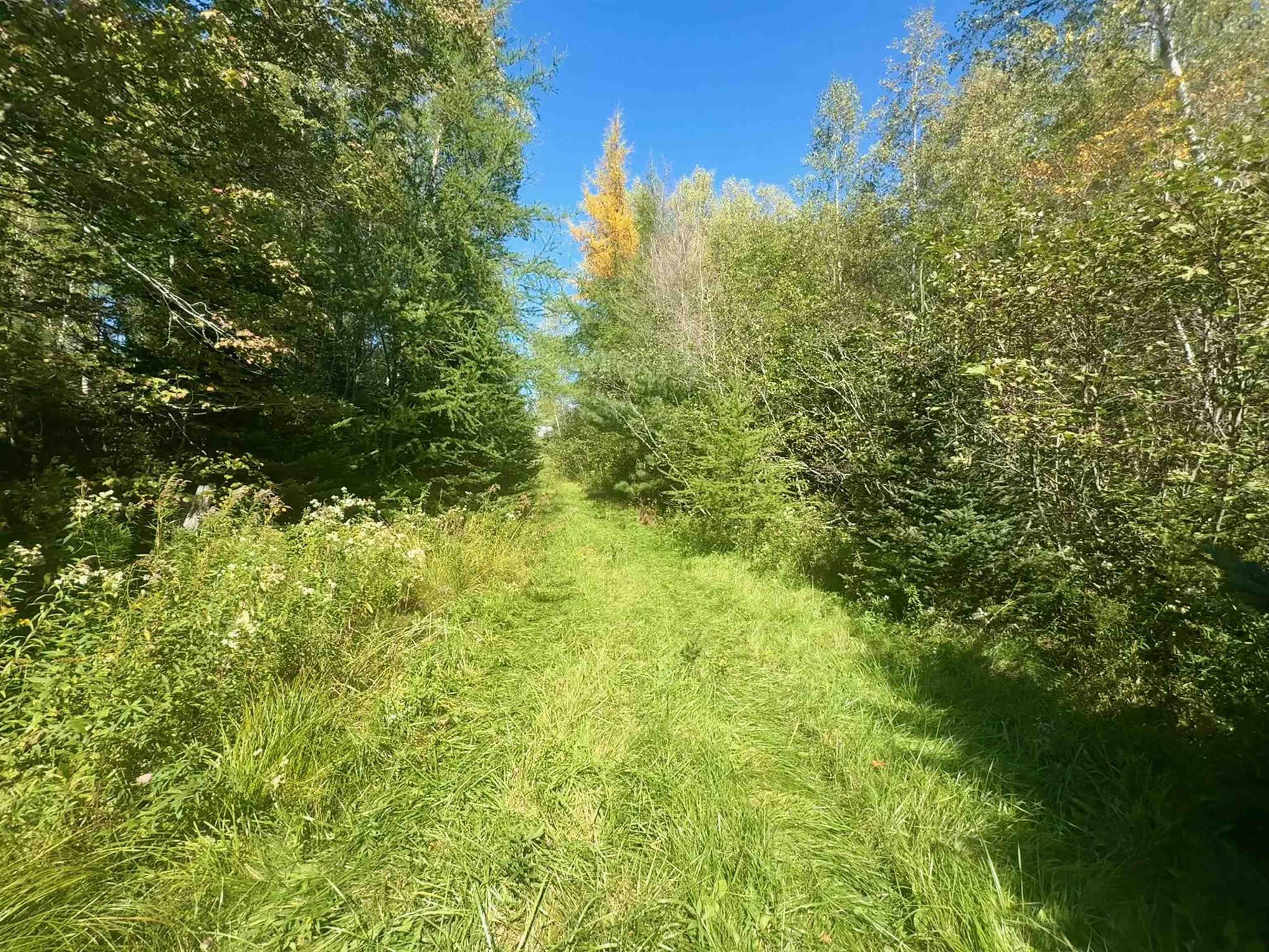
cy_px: 476
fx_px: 513
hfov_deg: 102.1
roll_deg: -1.6
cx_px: 634
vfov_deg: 85.7
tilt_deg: +1.4
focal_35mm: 14
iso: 50
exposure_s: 1/742
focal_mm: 2.22
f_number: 2.2
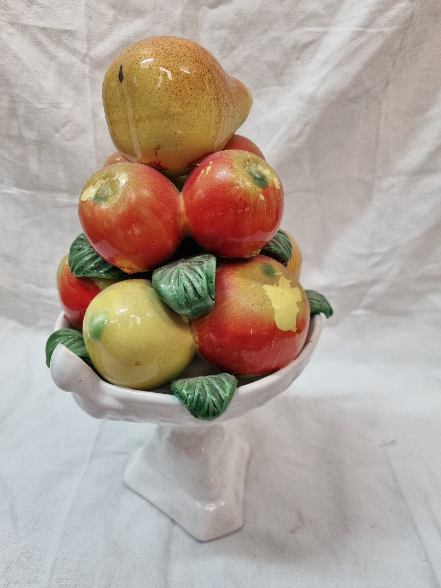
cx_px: 220
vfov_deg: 67.3
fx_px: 442
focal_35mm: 26
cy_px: 294
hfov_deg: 53.1
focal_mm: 5.4
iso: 250
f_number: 1.8
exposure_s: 1/100
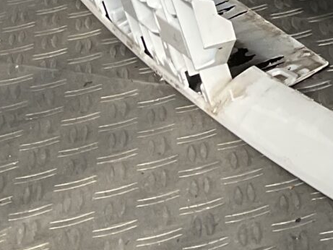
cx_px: 676
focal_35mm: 161
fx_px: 1549
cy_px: -189
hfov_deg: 11.1
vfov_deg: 8.9
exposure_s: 1/1730
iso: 16
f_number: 1.8
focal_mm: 3
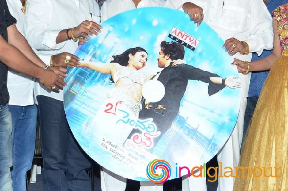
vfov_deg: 20.8
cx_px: 214
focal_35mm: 65
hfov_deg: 30.5
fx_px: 519
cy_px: 64
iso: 800
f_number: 5.6
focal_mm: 18
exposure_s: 1/125
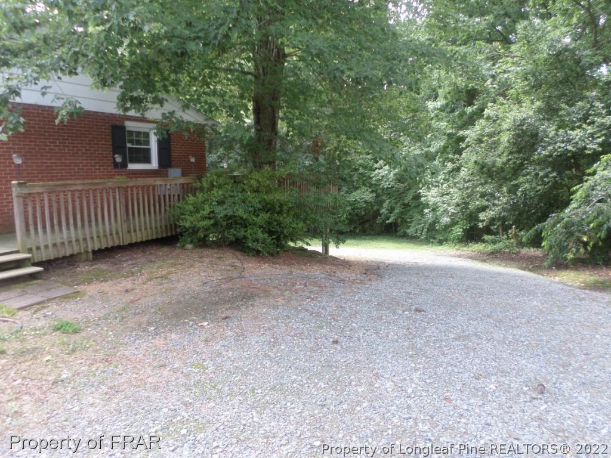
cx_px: 306
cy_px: 229
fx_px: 441
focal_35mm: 25
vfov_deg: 54.9
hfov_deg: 69.4
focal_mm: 4.5
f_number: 2.5
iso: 80
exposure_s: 1/60
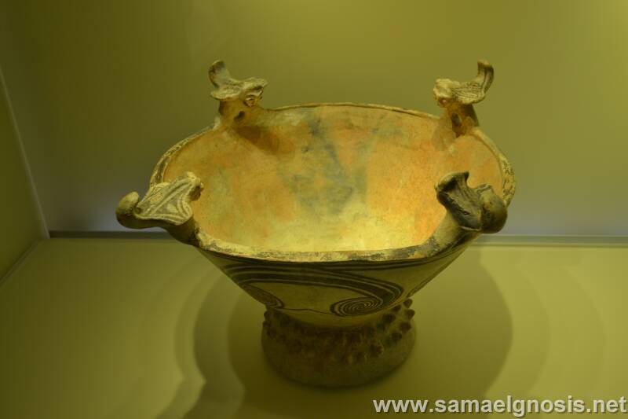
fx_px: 680
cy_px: 210
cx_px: 314
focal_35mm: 39
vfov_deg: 34.2
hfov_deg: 49.6
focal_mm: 26
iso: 220
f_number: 4.2
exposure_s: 1/15
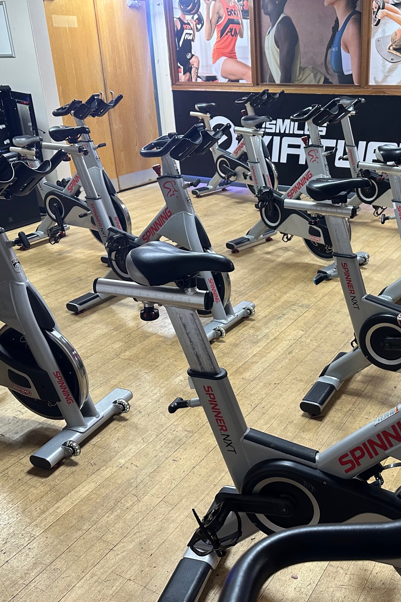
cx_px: 297
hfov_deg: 38.0
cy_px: 300
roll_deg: +1.1
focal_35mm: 34
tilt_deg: -24.0
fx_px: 568
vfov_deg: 55.8
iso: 250
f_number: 1.78
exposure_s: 1/50
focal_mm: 6.86
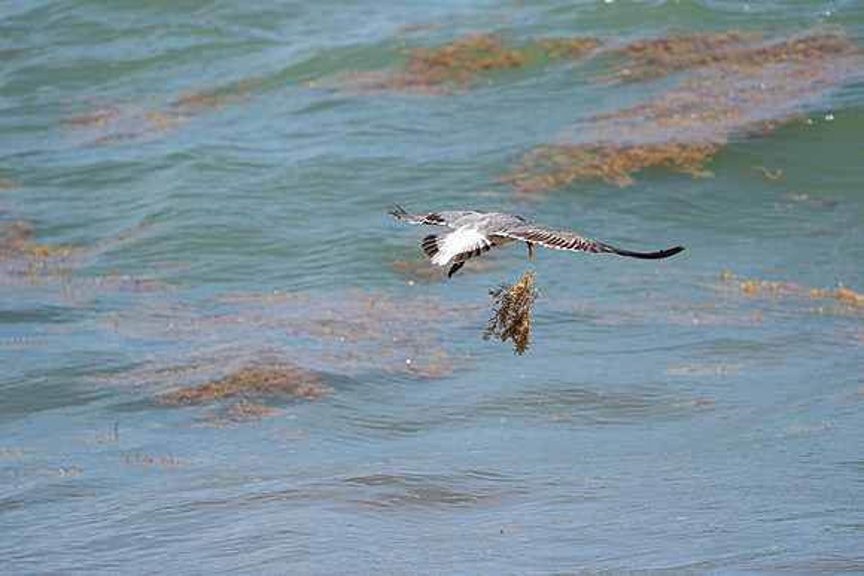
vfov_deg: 3.4
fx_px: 9602
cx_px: 432
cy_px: 288
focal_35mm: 400
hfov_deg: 5.2
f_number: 10
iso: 640
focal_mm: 400
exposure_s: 1/1250
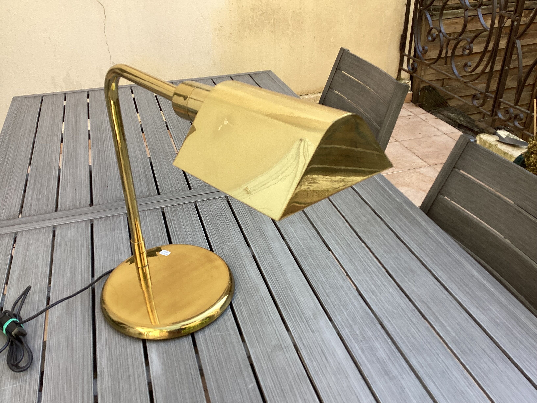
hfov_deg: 58.4
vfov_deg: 45.4
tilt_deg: -33.4
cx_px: 268
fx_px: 481
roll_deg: +2.4
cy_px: 202
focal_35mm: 31
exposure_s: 1/189
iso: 25
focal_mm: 3.3
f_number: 2.4
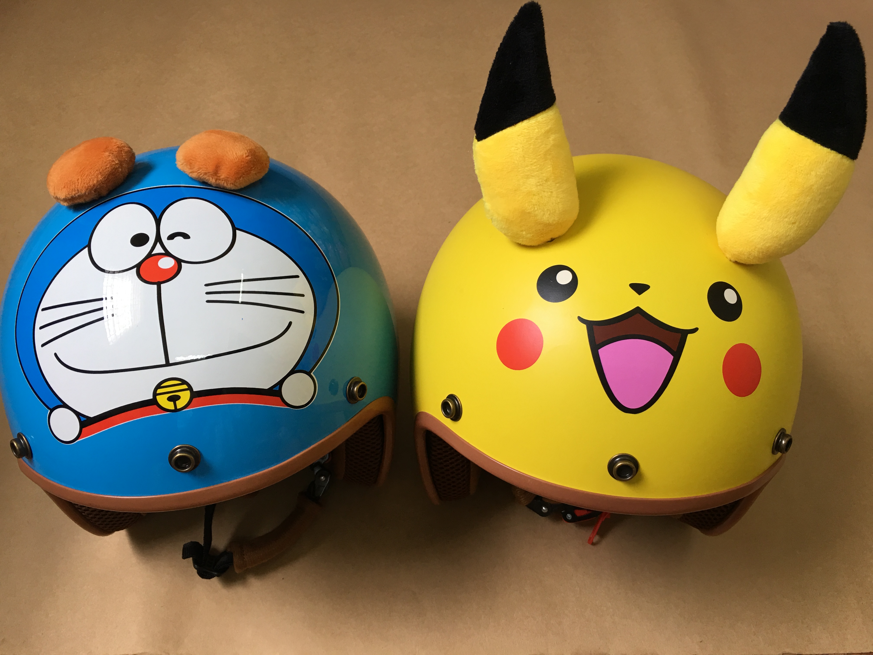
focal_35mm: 29
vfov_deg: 48.2
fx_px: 731
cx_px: 436
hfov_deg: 61.7
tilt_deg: -53.9
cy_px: 328
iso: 32
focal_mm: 4.15
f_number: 2.2
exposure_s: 1/33
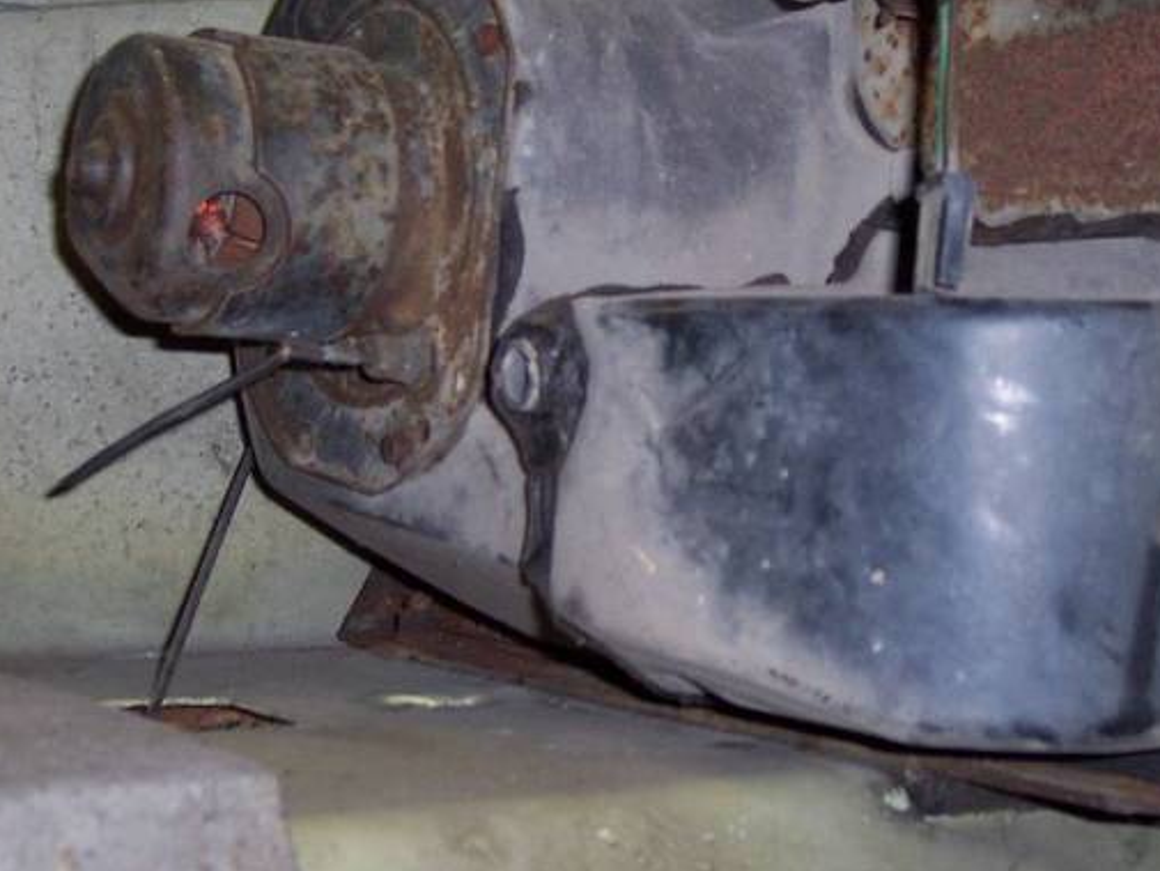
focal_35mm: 61
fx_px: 2045
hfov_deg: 31.5
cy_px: 365
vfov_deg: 24.0
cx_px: 763
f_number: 2.8
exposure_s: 1/30
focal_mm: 8
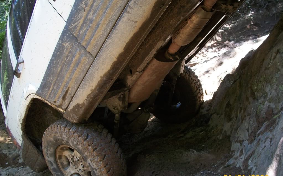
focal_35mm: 34
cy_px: 96
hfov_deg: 56.7
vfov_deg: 37.2
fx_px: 262
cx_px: 142
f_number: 2.9
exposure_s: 1/100
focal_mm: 5.7
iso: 80
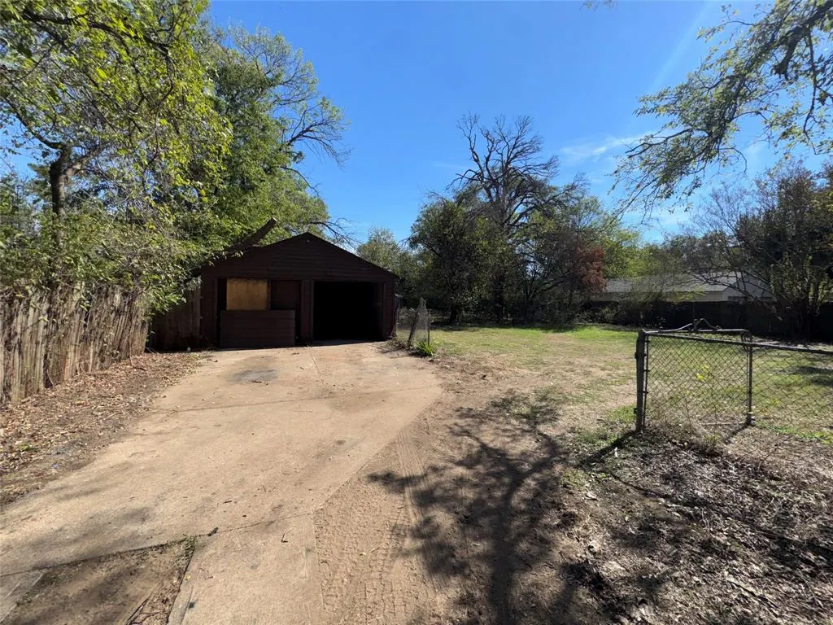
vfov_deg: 85.7
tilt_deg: -3.0
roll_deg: -0.6
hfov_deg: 102.1
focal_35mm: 14
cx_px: 416
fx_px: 337
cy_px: 312
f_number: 2.2
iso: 32
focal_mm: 2.22
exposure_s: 1/2494
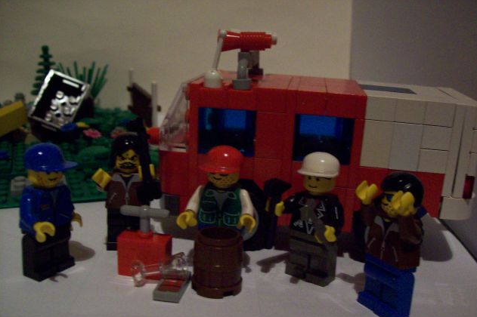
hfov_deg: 50.7
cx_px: 240
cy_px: 180
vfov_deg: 35.0
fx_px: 503
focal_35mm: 38
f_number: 2.7
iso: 200
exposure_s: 1/8
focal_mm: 6
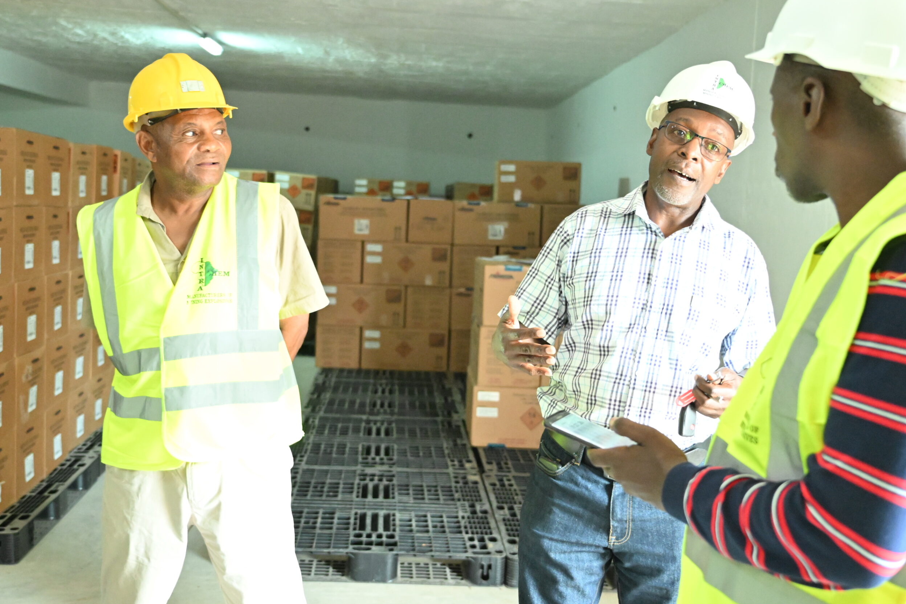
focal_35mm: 40
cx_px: 447
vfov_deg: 33.4
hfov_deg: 48.5
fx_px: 1007
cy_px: 306
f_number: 2.8
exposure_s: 1/160
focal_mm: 26.5
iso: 5600
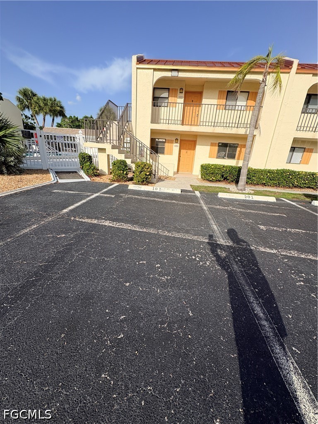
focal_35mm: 14
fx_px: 171
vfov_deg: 102.1
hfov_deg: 85.7
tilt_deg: -17.9
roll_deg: -4.4
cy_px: 212
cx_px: 159
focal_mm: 2.22
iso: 50
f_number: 2.2
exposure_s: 1/1976
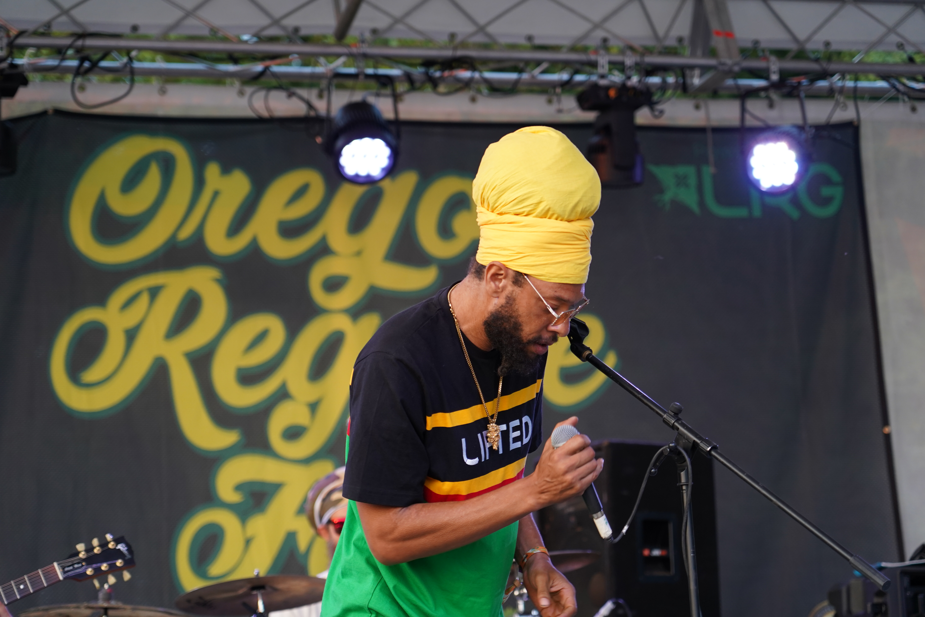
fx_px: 2698
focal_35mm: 105
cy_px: 308
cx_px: 462
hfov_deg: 19.5
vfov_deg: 13.0
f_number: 4
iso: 1000
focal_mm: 105
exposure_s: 1/160
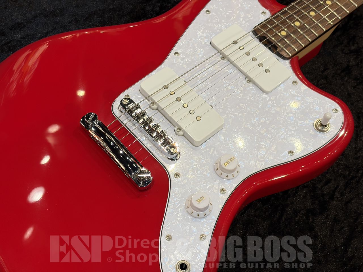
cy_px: 136
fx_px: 545
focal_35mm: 52
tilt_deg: -56.3
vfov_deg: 28.0
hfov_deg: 36.8
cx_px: 182
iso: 40
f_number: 1.6
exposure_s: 1/60
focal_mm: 5.96
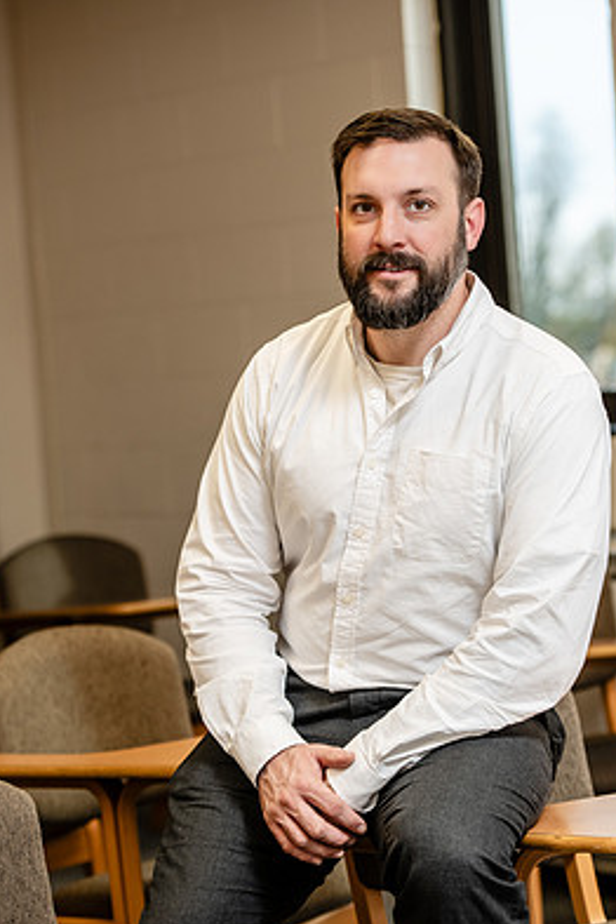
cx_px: 343
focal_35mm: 103
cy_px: 508
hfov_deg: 13.3
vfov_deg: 19.8
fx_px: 2643
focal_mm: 90
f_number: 3.5
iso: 800
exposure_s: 1/200
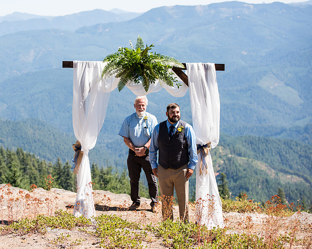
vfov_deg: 18.1
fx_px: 781
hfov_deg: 22.5
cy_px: 115
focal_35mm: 85
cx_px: 111
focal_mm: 70
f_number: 4
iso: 100
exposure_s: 1/400
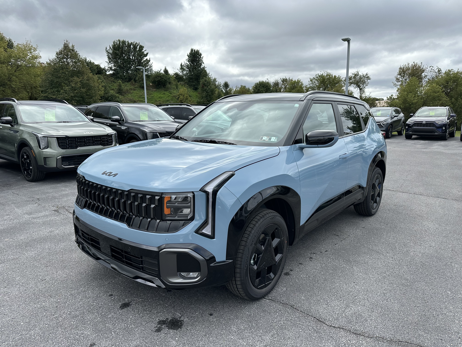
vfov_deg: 56.8
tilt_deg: -10.7
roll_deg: +0.5
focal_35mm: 24
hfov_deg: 71.6
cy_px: 174
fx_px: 320
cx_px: 231
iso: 80
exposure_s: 1/2469
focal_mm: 6.86
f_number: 1.78
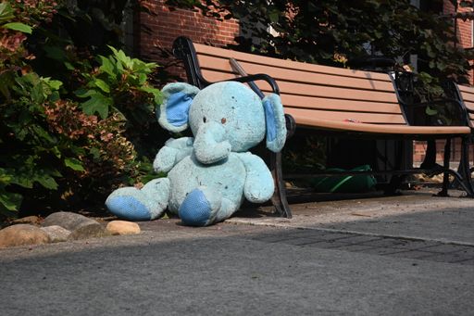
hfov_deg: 36.9
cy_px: 158
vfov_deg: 25.0
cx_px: 237
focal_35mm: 54
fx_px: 711
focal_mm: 36
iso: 160
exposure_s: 1/320
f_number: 8
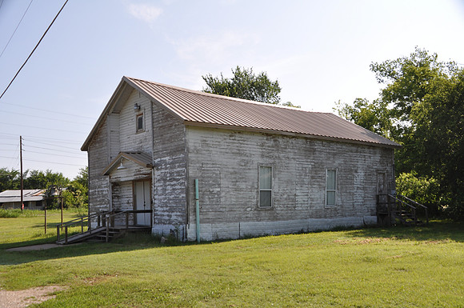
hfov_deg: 53.2
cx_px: 232
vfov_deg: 36.8
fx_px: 463
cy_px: 154
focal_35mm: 36
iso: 200
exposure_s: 1/250
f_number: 8
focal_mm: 24
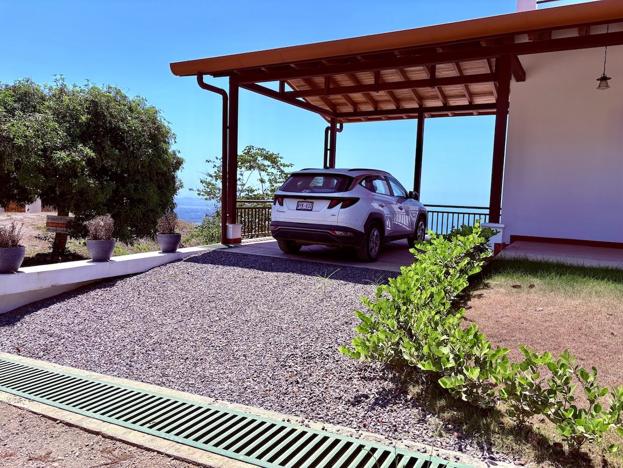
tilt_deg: -3.7
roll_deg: -1.3
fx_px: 468
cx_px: 312
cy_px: 234
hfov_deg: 67.3
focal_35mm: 26
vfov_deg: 53.1
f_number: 1.6
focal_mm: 5.96
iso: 50
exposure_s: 1/3279
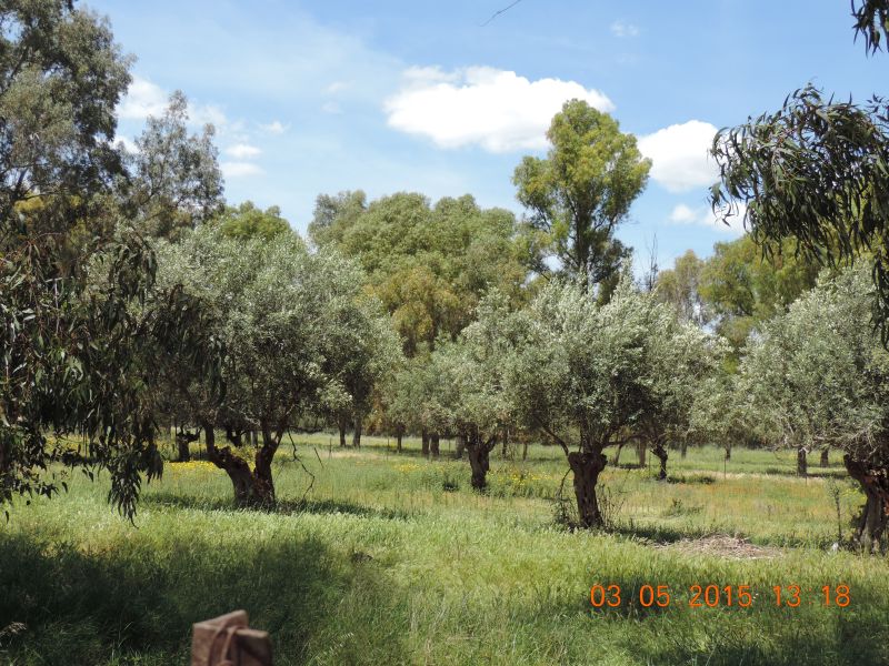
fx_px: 1104
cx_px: 444
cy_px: 333
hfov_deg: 43.9
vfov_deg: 33.6
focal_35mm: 43
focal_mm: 7.6
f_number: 3.4
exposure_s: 1/500
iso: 80
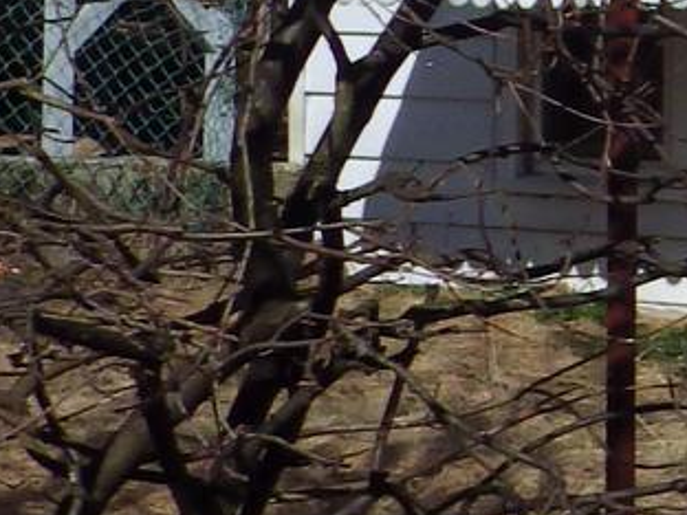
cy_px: -165
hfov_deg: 7.5
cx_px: 2246
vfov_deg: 6.6
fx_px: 4426
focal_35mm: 223
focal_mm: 6.2
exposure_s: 1/200
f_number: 10.7
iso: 100
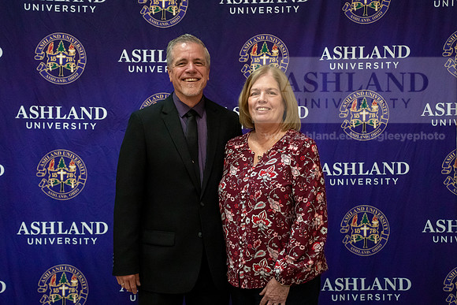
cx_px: 198
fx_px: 669
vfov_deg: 25.7
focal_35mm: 53
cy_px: 157
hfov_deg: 37.7
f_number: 2.8
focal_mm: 45
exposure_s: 1/400
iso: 5000
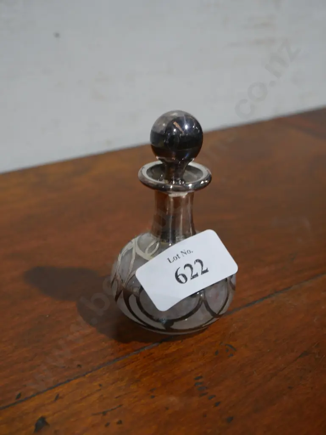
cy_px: 218
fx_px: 627
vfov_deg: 38.2
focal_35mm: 50
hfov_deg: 29.1
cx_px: 163
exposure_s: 1/60
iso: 500
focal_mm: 25
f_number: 5.3
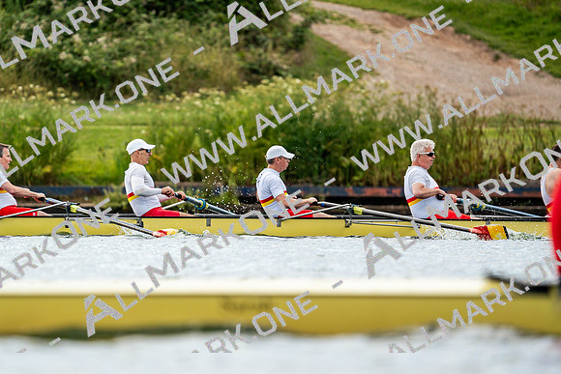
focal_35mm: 600
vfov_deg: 2.3
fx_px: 9352
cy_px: 187
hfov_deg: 3.4
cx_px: 280
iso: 640
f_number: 6.3
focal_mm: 600
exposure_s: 1/2000
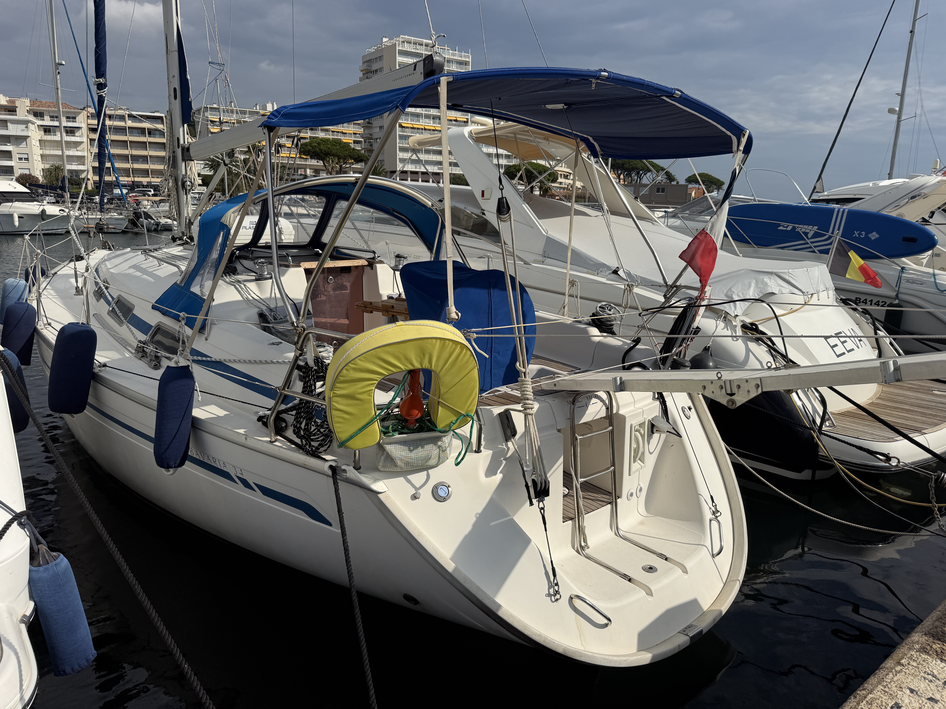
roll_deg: -0.8
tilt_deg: -12.8
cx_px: 473
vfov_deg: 56.8
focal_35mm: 24
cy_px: 354
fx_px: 656
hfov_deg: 71.6
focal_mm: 6.76
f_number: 1.78
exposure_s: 1/11905
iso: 80
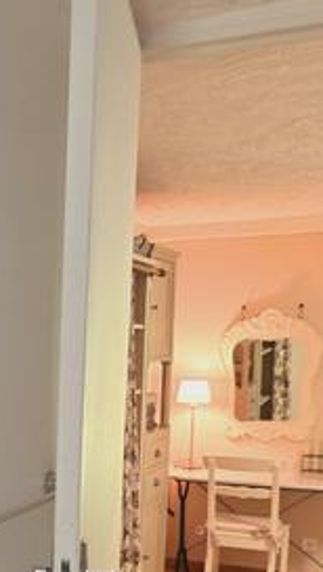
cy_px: 478
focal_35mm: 55
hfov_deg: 20.3
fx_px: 836
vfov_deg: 36.2
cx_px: -76
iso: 640
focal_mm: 6.3
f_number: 1.7
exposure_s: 1/100
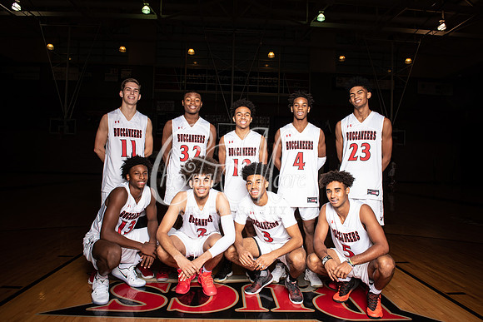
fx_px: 322
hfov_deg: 73.7
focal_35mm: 24
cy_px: 161
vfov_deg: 53.2
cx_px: 242
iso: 320
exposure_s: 1/200
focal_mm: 24
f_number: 14
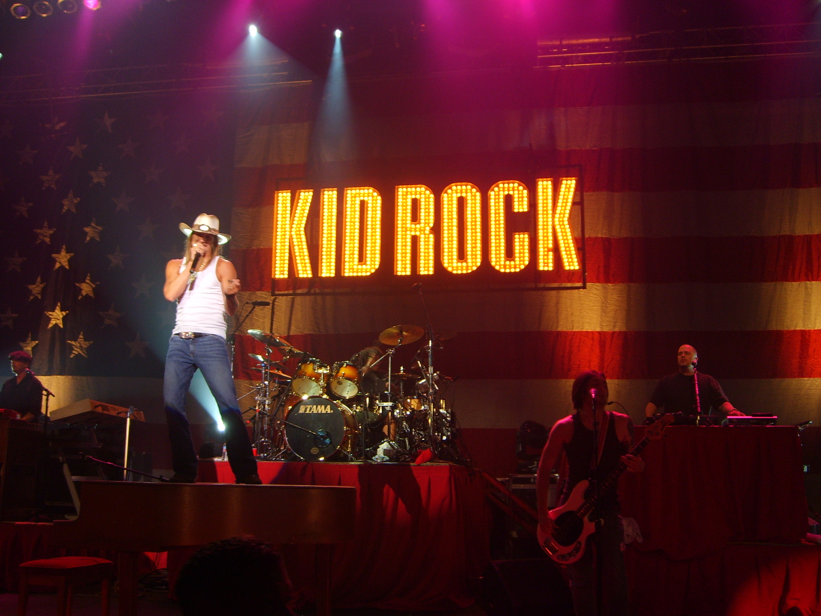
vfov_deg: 40.7
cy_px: 308
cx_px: 410
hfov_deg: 52.6
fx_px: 830
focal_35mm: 35
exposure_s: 1/30
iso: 54
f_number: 2.8
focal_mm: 5.8
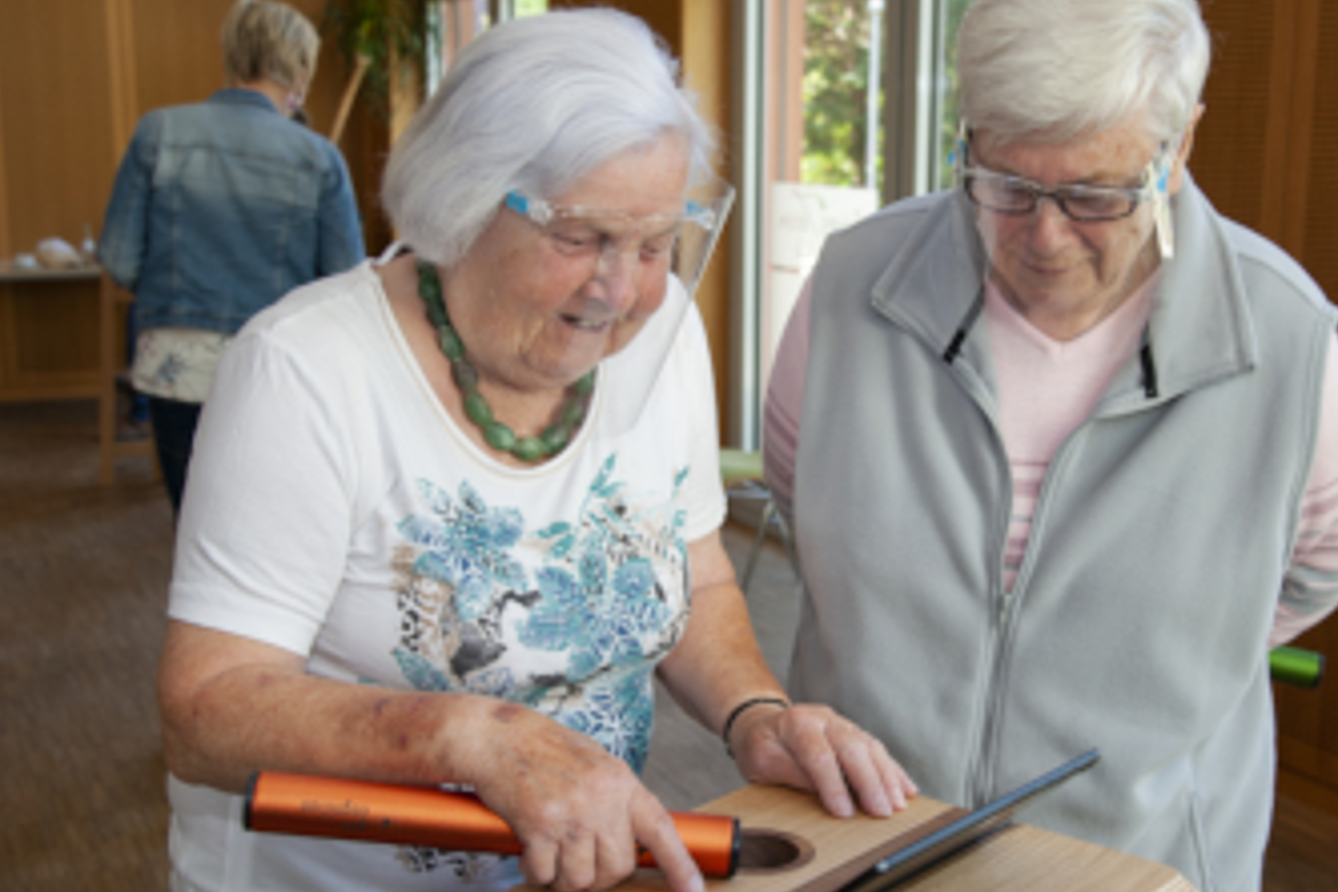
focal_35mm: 46
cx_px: 822
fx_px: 1710
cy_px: 506
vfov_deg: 29.2
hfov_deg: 42.5
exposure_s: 1/80
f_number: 5
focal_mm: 34
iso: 800
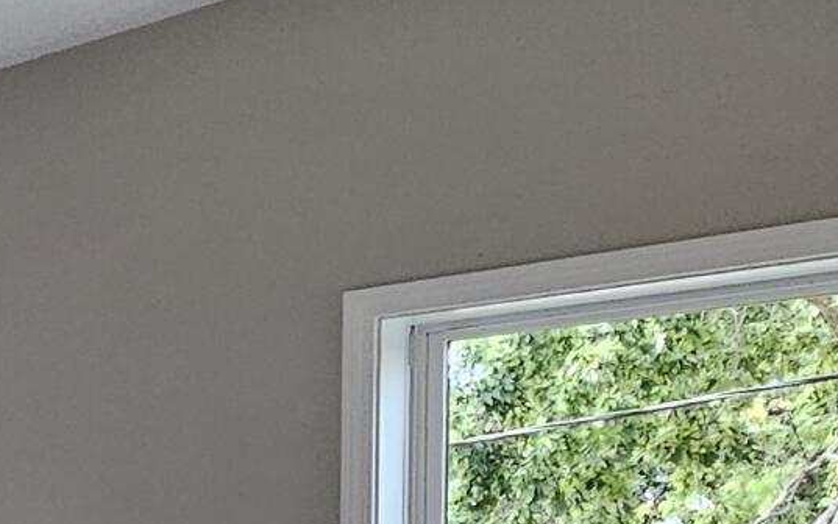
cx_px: -704
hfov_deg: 19.4
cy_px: 716
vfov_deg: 15.9
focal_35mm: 77
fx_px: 1759
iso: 80
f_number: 2.2
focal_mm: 2.2
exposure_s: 1/60
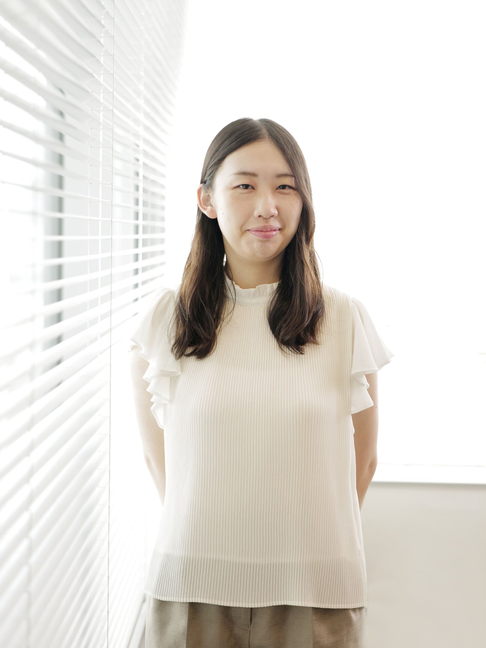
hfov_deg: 25.7
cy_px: 274
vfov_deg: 33.7
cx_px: 232
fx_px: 1067
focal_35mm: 57
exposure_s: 1/200
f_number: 1.8
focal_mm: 50
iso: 200
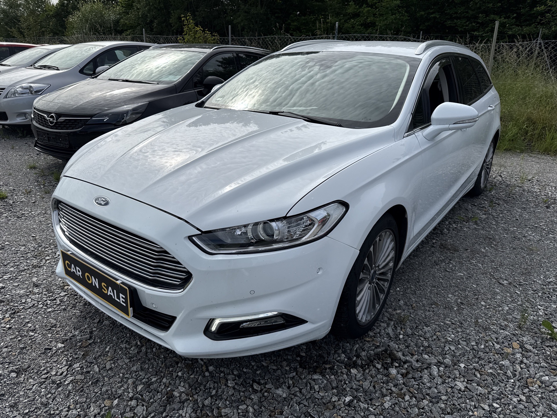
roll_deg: -1.9
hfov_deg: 71.6
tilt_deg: -19.2
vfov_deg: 56.8
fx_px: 386
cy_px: 209
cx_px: 278
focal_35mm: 24
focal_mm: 6.76
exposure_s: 1/9091
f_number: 1.78
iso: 80
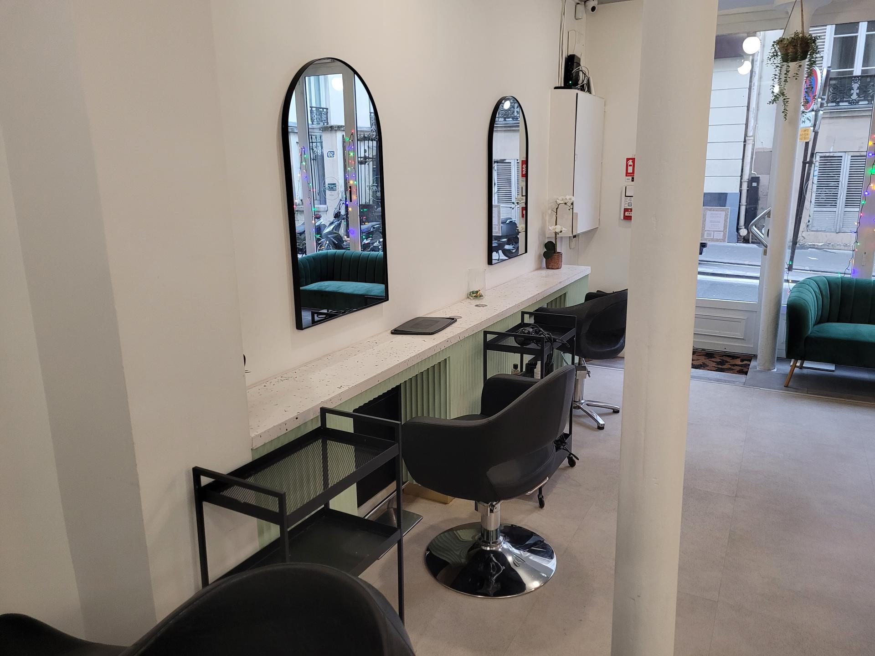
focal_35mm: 26
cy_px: 328
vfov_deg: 53.1
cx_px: 438
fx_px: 657
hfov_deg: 67.3
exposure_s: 1/100
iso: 250
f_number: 1.8
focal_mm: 5.4
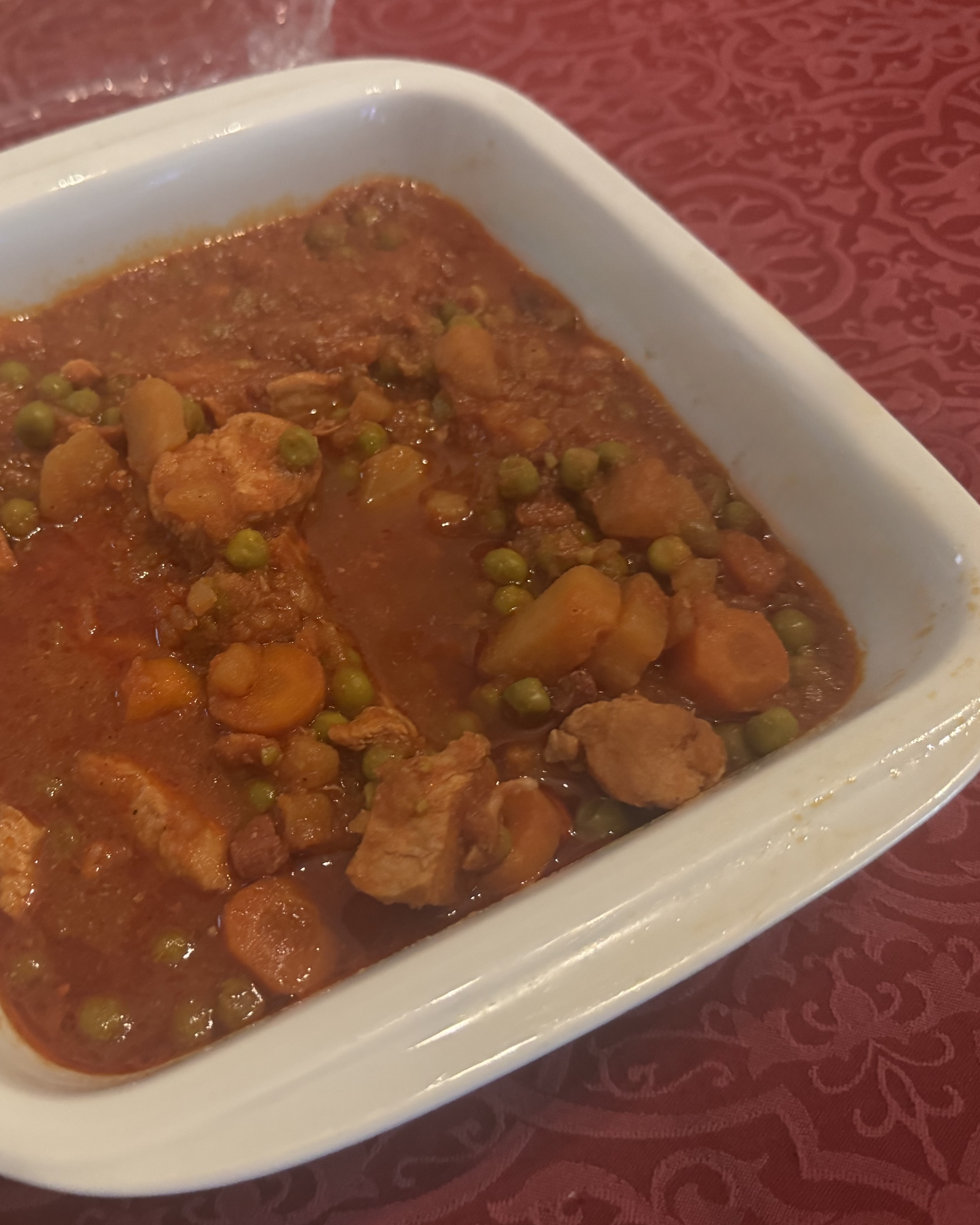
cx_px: 265
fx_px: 1160
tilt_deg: -54.4
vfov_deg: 55.7
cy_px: 605
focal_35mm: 32
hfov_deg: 44.5
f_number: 1.78
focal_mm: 6.76
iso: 1000
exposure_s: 1/33
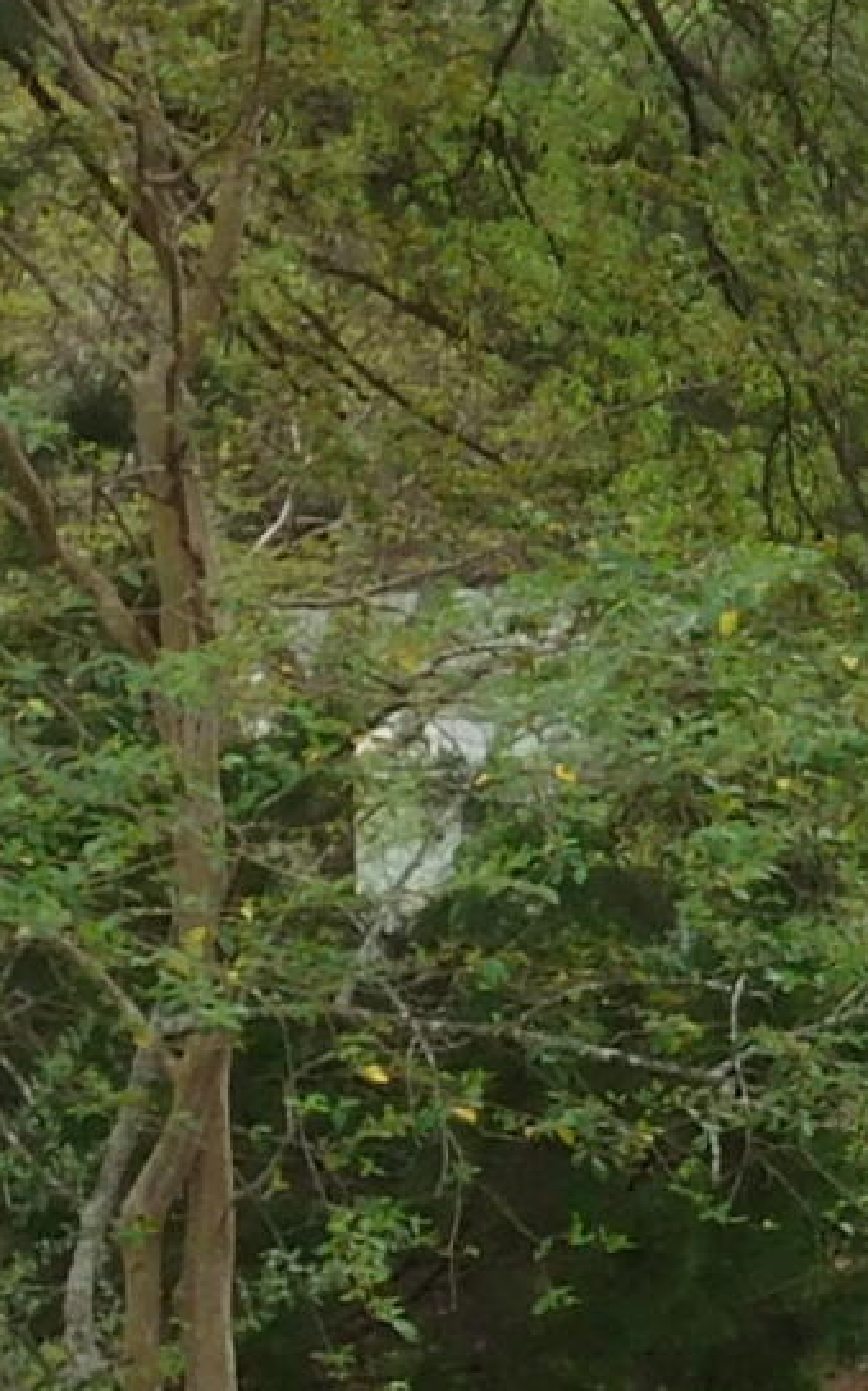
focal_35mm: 211
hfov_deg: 5.8
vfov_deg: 9.9
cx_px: 2688
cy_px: 1143
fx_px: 7993
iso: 125
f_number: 3.5
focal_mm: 6.3
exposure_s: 1/320
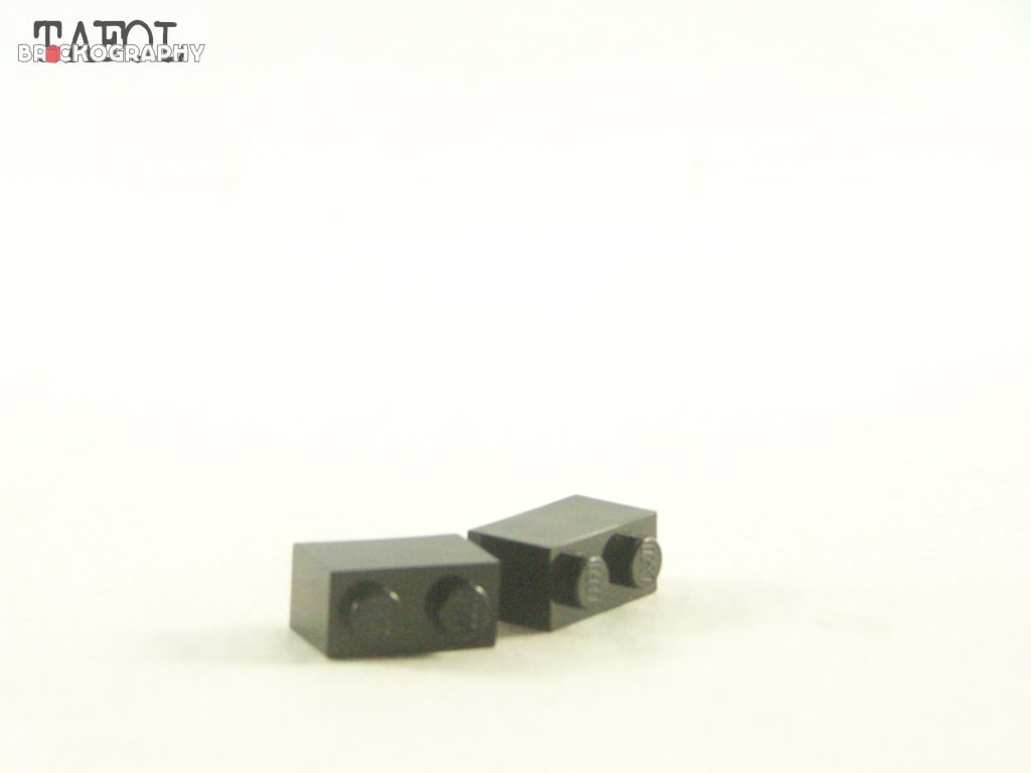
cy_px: 386
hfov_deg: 18.7
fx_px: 3127
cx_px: 516
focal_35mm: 105
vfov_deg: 14.1
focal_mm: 17.5
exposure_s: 1/60
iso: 400
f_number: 3.2
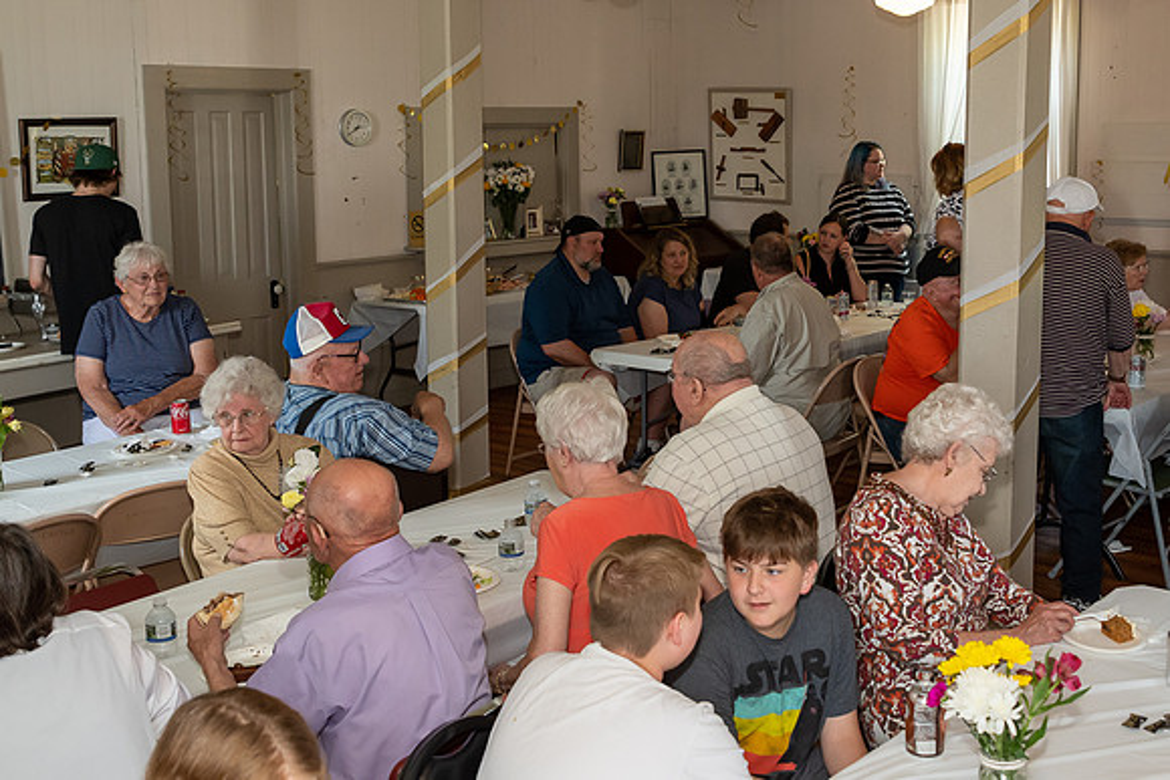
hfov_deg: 45.6
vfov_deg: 31.3
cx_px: 656
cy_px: 317
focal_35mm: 43
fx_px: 1390
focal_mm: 24
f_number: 4
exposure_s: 1/125
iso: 1000
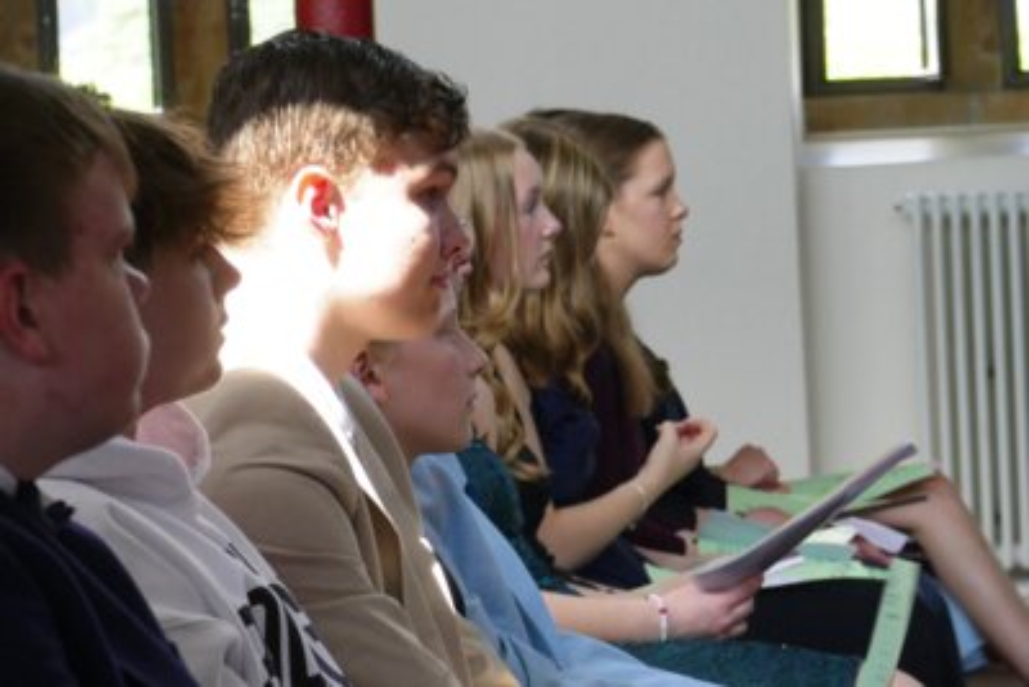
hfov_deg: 8.2
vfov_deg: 5.5
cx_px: 514
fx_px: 7148
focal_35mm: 250
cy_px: 344
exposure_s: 1/60
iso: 500
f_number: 8
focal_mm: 91
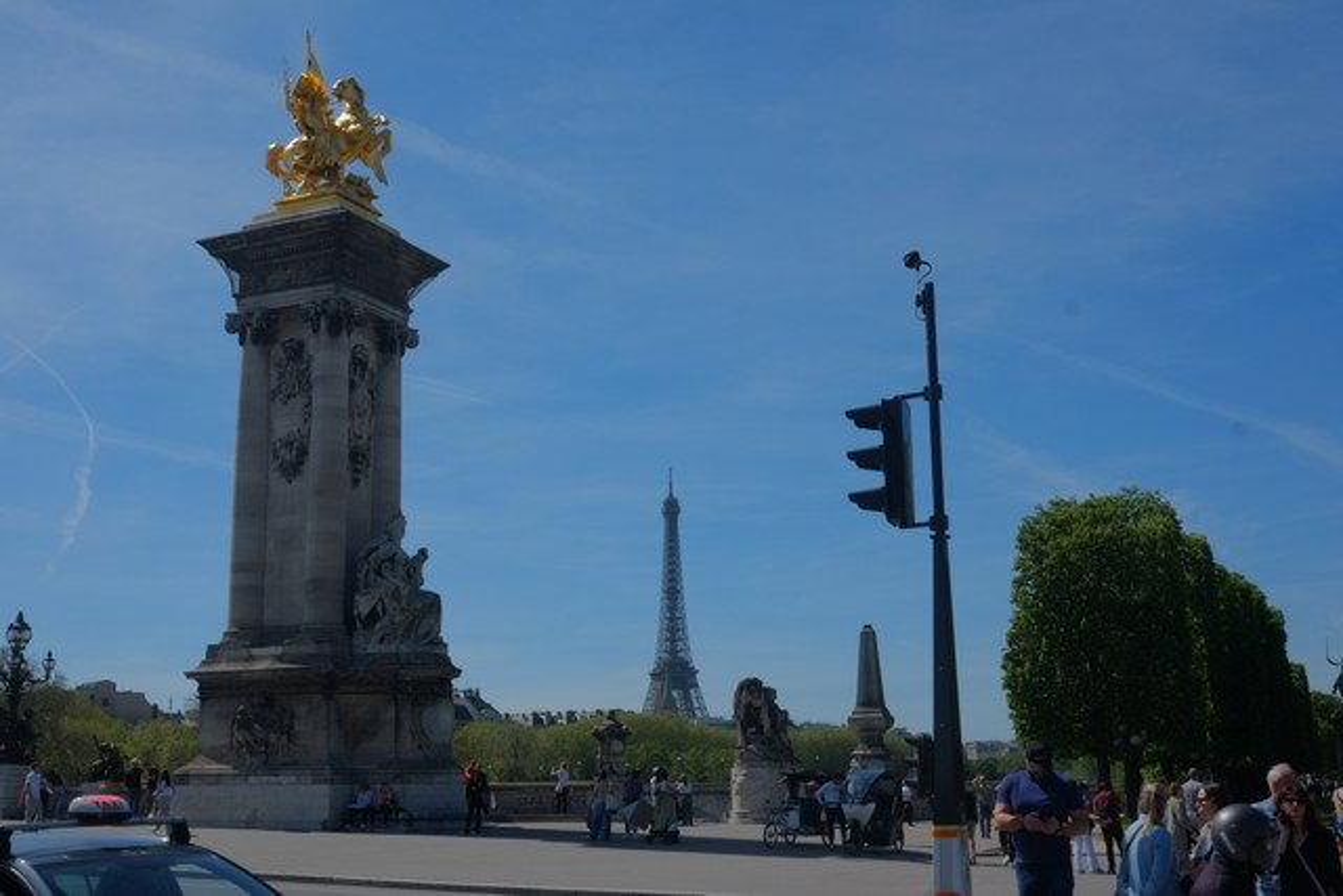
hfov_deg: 47.4
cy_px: 448
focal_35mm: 41
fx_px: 1530
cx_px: 672
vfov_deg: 32.6
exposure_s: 1/350
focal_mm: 27
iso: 200
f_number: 14
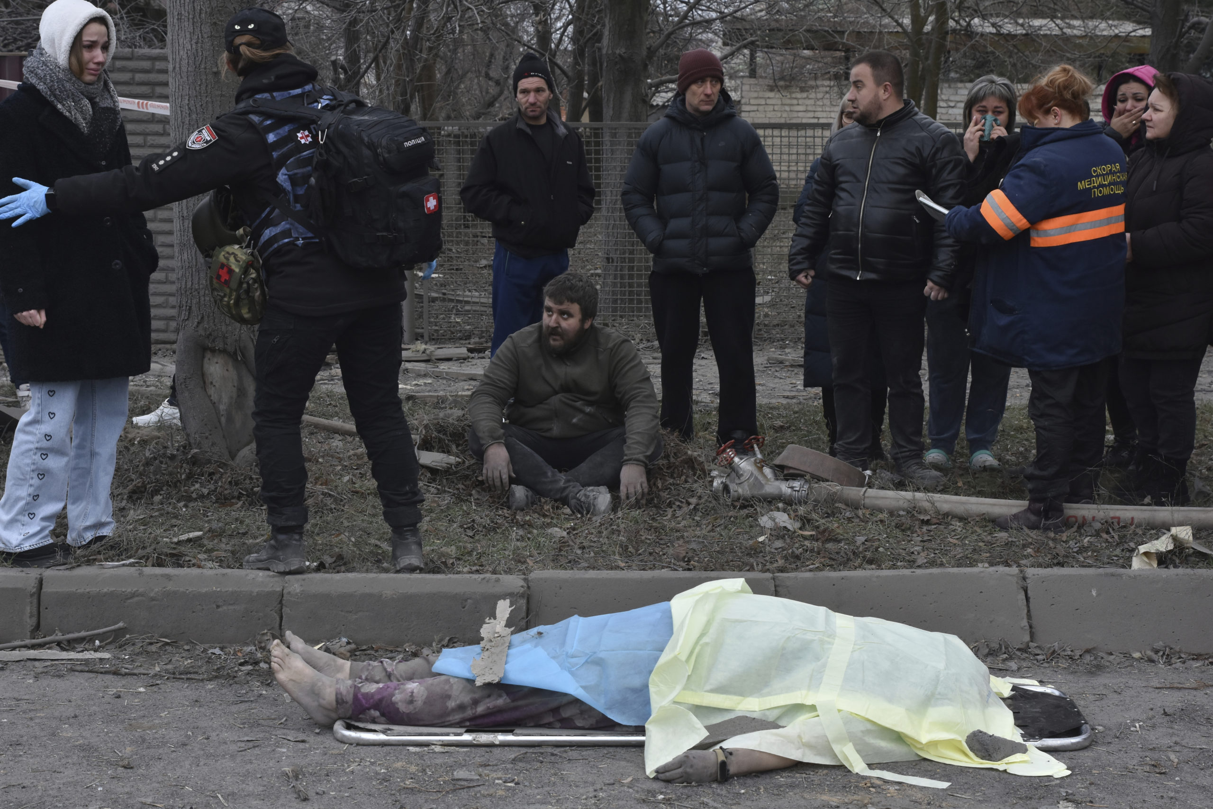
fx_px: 2022
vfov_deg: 22.6
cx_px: 606
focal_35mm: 60
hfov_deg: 33.4
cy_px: 404
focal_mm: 40
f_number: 6.3
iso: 640
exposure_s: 1/400
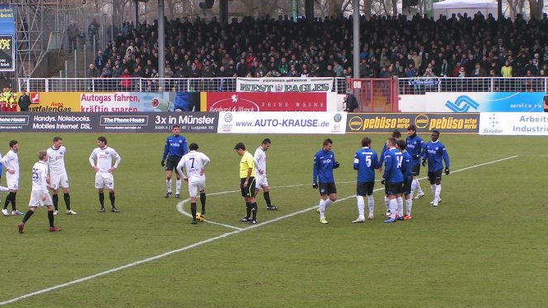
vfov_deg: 8.6
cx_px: 232
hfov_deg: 15.2
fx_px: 2049
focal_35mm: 141
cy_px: 130
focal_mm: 16.6
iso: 50
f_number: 4.5
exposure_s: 1/200
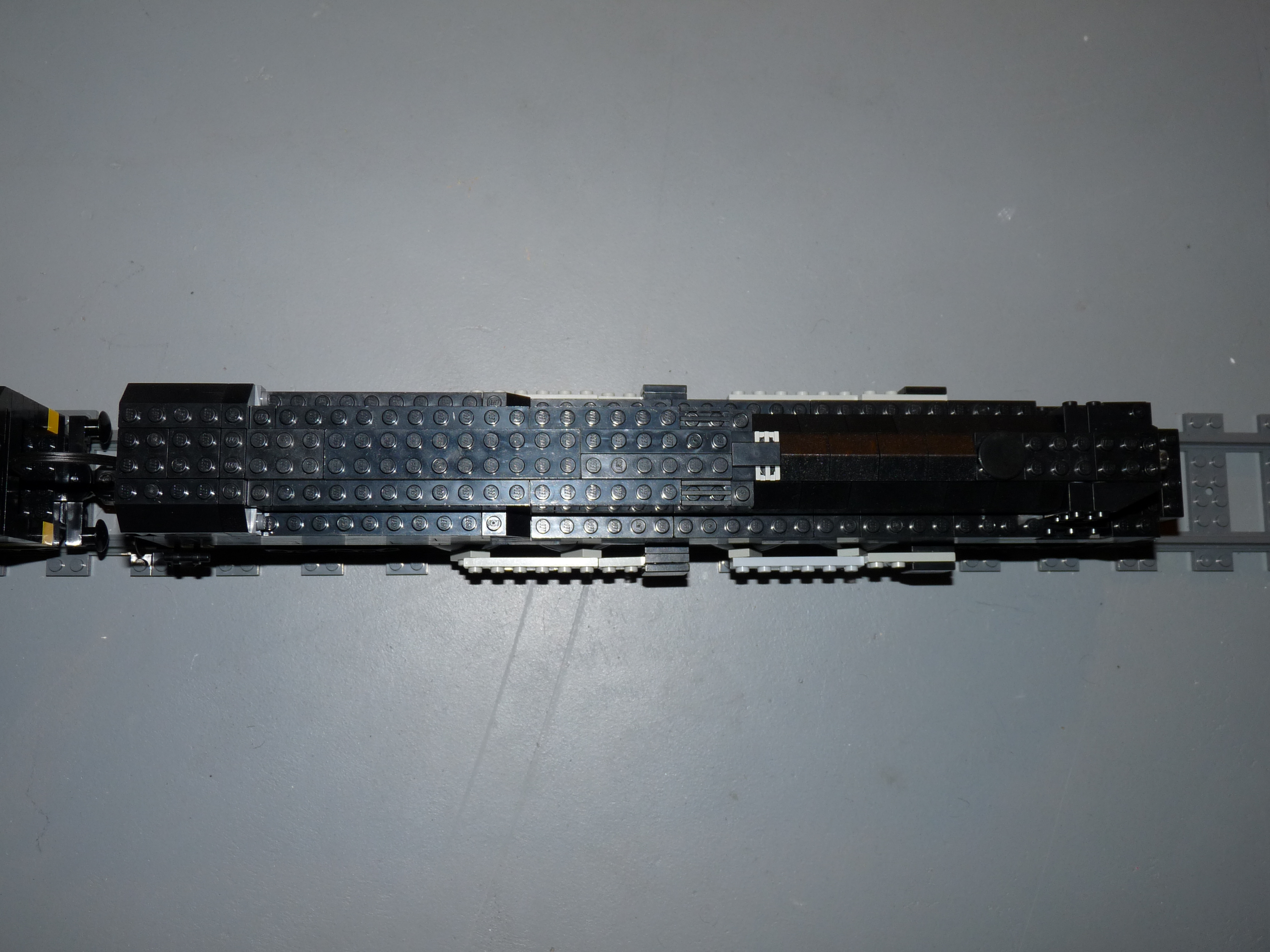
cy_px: 476
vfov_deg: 41.8
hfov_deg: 54.0
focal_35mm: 34
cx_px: 635
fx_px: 1247
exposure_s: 1/30
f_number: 3
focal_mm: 6
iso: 100
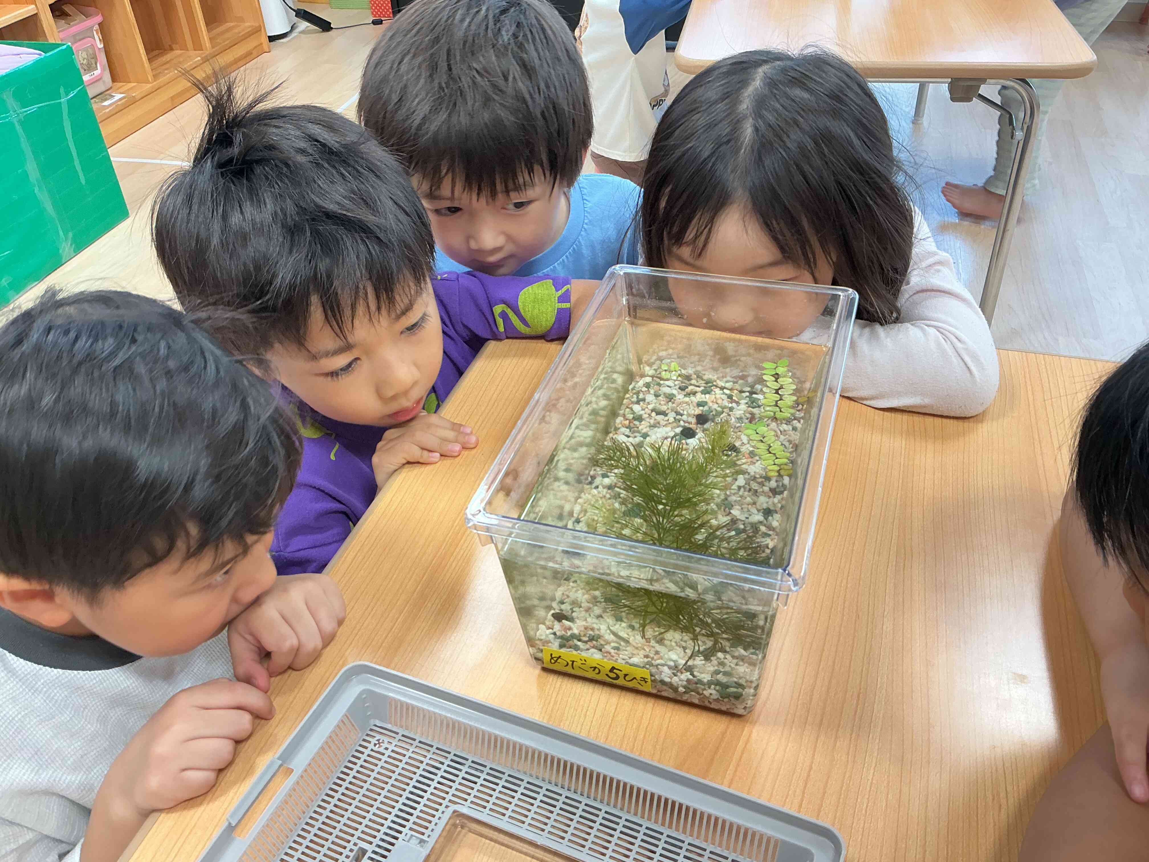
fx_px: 963
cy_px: 431
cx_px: 574
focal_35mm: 29
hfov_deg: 61.7
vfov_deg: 48.2
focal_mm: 3
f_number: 1.8
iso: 40
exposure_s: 1/60
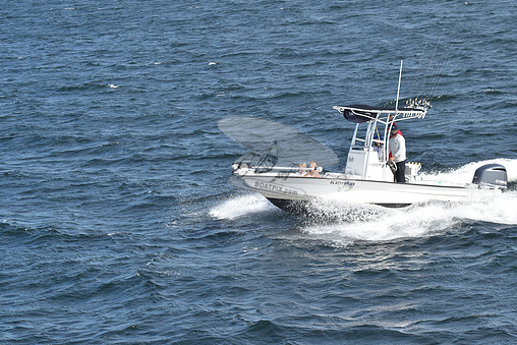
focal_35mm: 154
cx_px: 290
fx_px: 2212
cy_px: 156
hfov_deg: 13.3
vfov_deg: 8.9
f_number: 9.5
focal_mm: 90
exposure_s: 1/1000
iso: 400
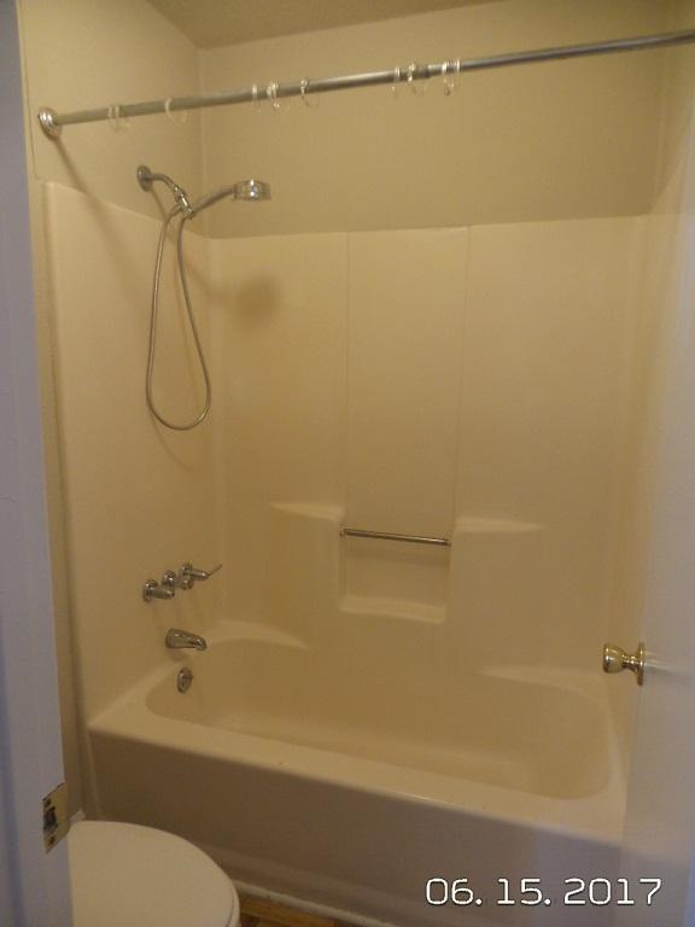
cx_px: 348
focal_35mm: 23
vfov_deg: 73.9
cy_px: 464
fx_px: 616
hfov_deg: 58.9
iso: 250
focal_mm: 4.1
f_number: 2.8
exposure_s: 1/30
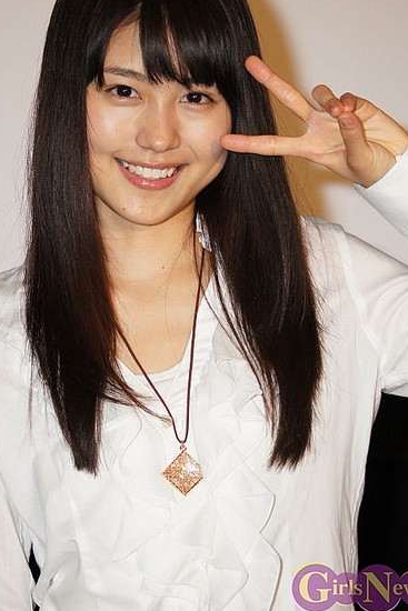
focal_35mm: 131
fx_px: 2218
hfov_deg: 10.5
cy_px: 259
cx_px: 195
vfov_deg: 15.7
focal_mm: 75
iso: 400
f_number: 4.5
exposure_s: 1/125
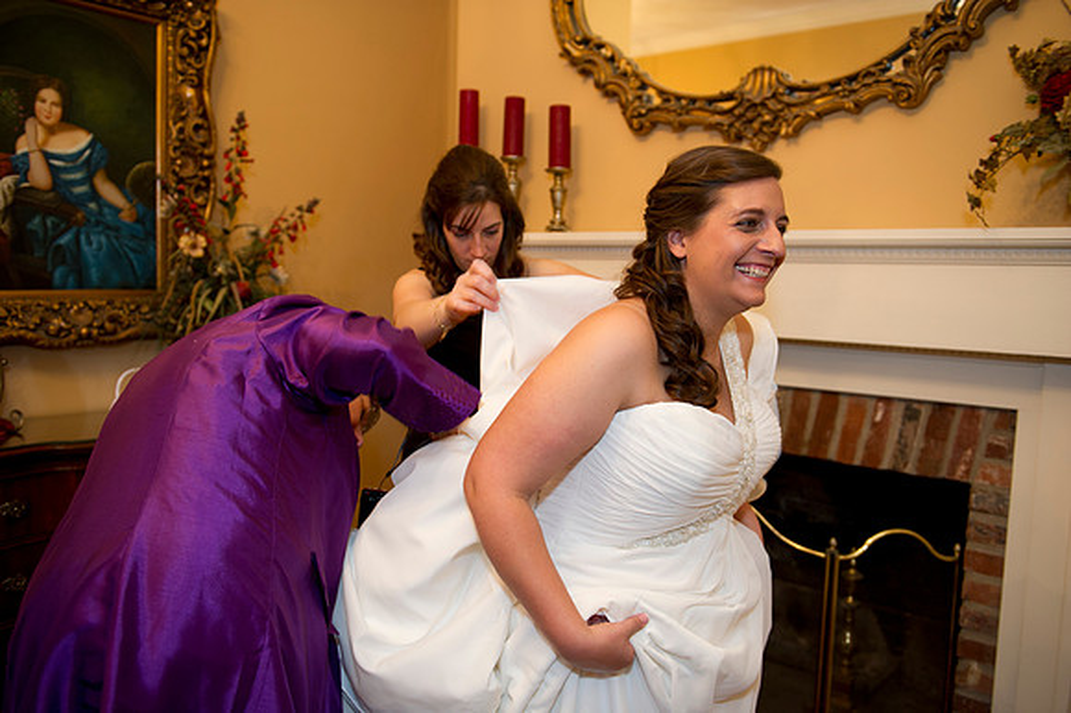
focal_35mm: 29
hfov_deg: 63.7
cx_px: 536
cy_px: 356
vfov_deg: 44.9
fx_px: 862
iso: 800
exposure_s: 1/40
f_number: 3.2
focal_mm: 29
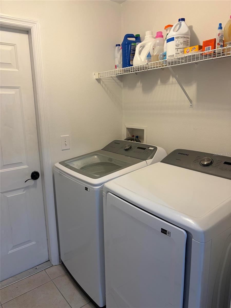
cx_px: 116
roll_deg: +0.9
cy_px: 154
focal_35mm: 26
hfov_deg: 53.1
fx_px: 231
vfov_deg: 67.3
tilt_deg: -11.4
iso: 125
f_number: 1.6
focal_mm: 5.96
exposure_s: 1/120
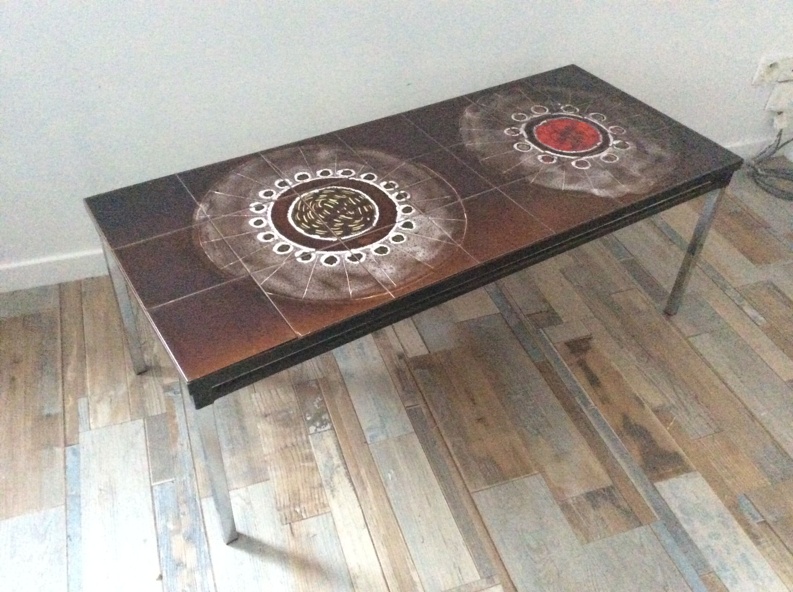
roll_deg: -1.8
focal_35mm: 32
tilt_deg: -42.9
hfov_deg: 56.9
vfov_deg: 44.1
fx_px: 732
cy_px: 296
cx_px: 396
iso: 800
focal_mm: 3.3
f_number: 2.4
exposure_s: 1/17
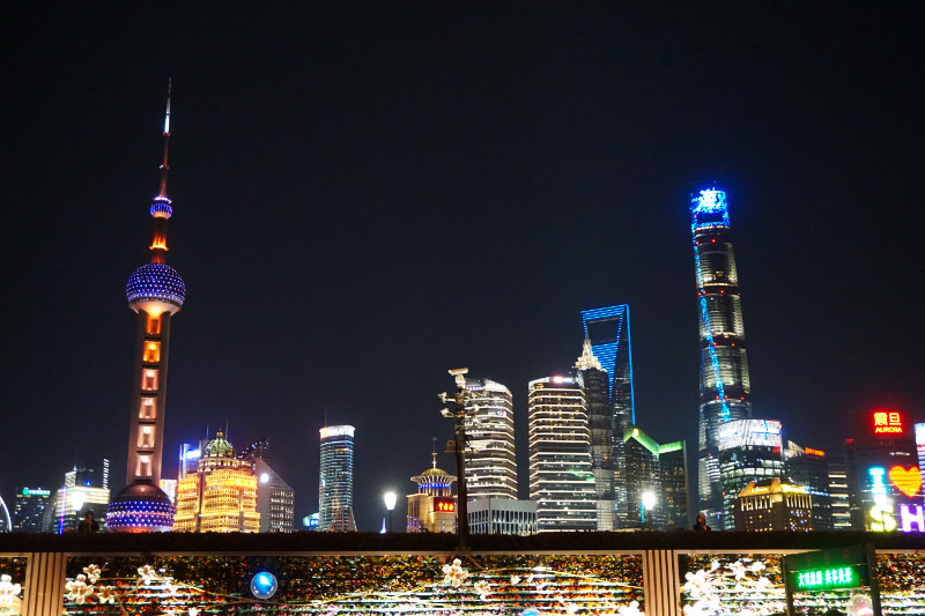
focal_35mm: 42
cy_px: 308
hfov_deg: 46.4
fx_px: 1079
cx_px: 462
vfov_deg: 31.9
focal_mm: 28
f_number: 4.5
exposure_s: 1/25
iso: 3200
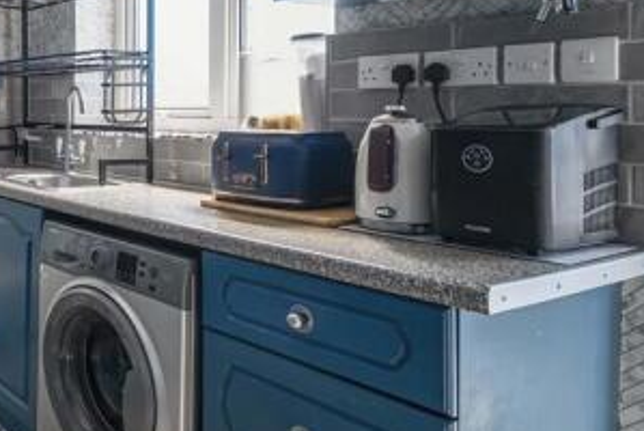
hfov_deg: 43.8
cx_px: -42
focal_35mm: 35
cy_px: 102
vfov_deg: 36.9
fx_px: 627
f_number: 8
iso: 250
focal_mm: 16
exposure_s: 1.6
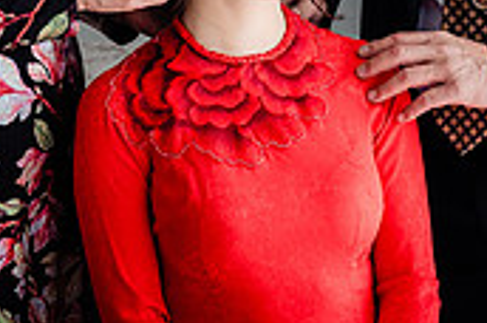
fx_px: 2012
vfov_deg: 9.1
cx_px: 339
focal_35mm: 149
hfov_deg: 13.8
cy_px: -13
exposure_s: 1/250
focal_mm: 41
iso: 250
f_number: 3.5
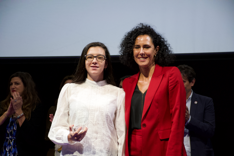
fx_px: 728
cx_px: 117
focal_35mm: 112
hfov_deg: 18.3
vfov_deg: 12.2
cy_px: 78
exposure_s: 1/250
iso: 3200
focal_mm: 75
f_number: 5
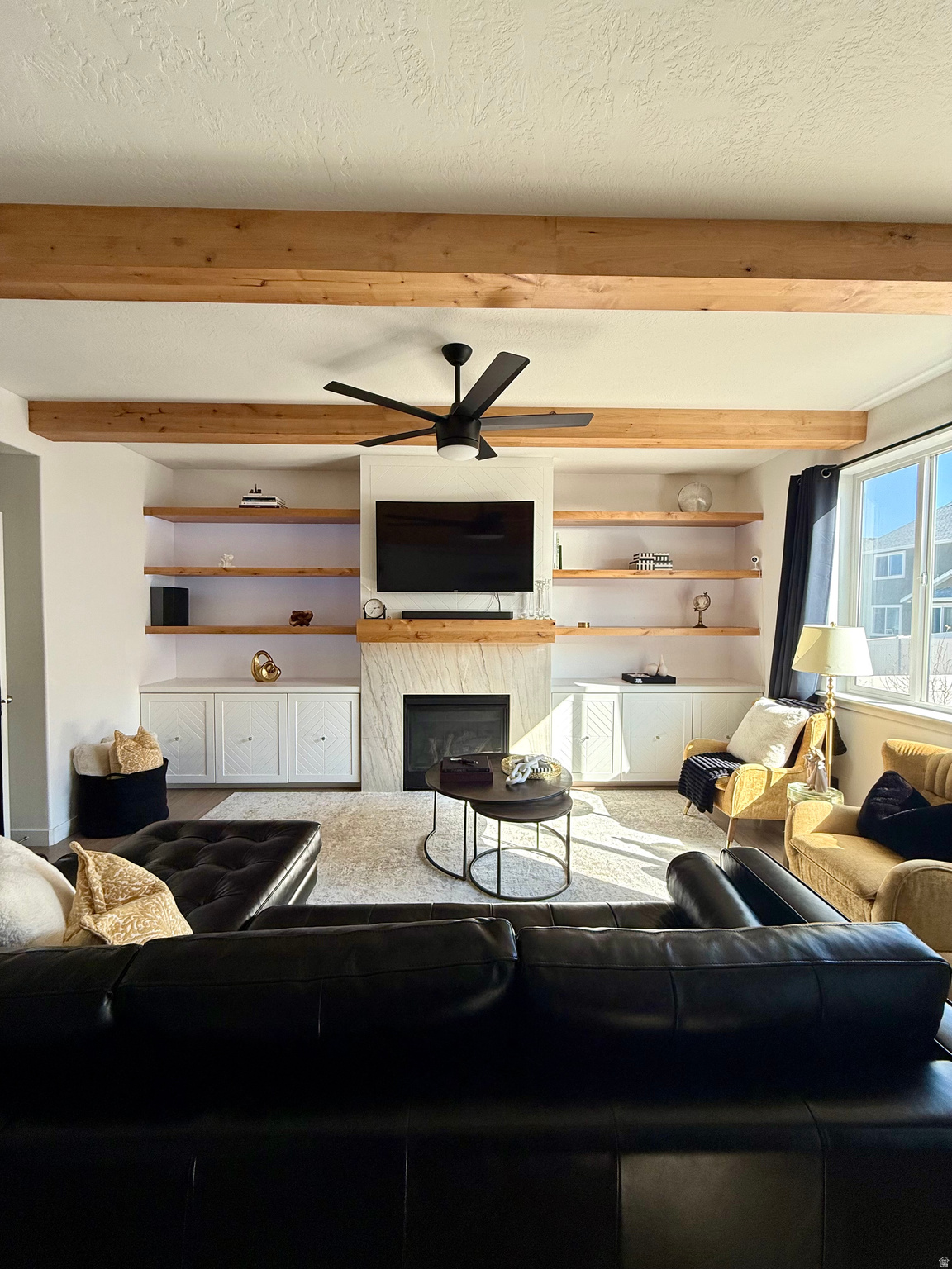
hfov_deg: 85.7
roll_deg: -0.4
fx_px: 513
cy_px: 634
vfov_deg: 102.1
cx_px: 476
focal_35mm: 14
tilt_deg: -1.9
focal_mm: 2.22
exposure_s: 1/183
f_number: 2.2
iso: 64
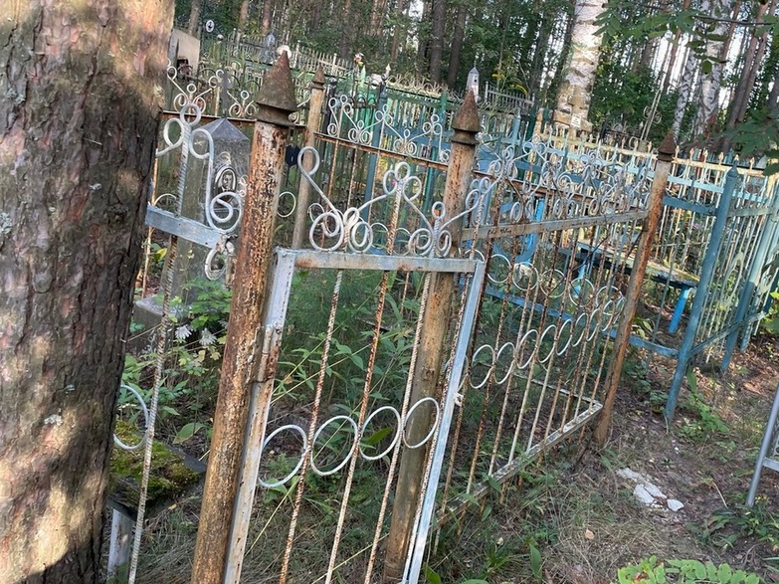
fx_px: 765
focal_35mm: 34
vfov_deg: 41.8
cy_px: 287
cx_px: 505
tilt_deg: -9.2
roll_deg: -12.5
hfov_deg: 53.1
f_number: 1.6
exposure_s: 1/121
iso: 80
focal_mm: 4.2
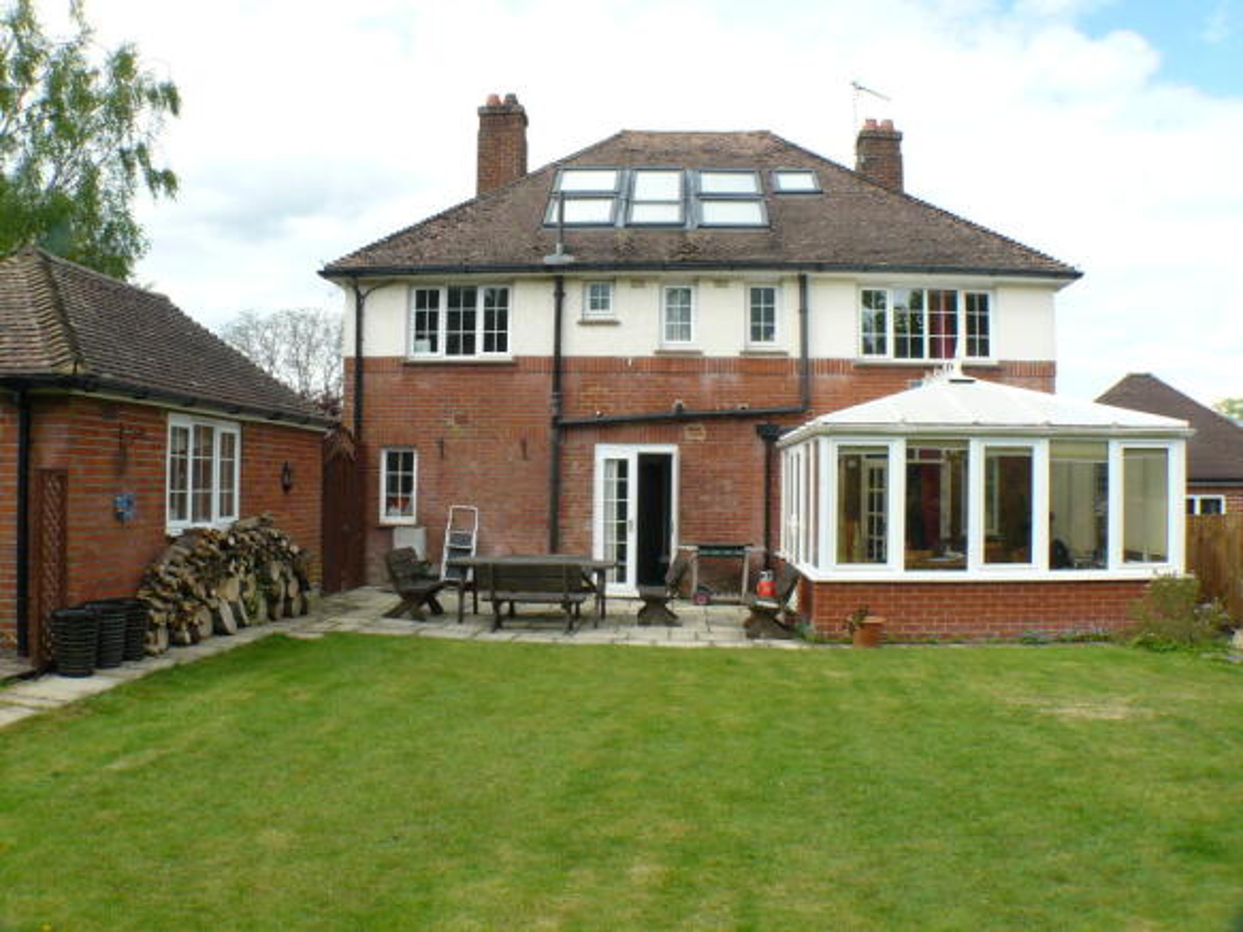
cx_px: 622
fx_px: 1292
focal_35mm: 36
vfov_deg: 39.6
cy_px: 466
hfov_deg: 51.4
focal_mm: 6
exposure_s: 1/200
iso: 100
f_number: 5
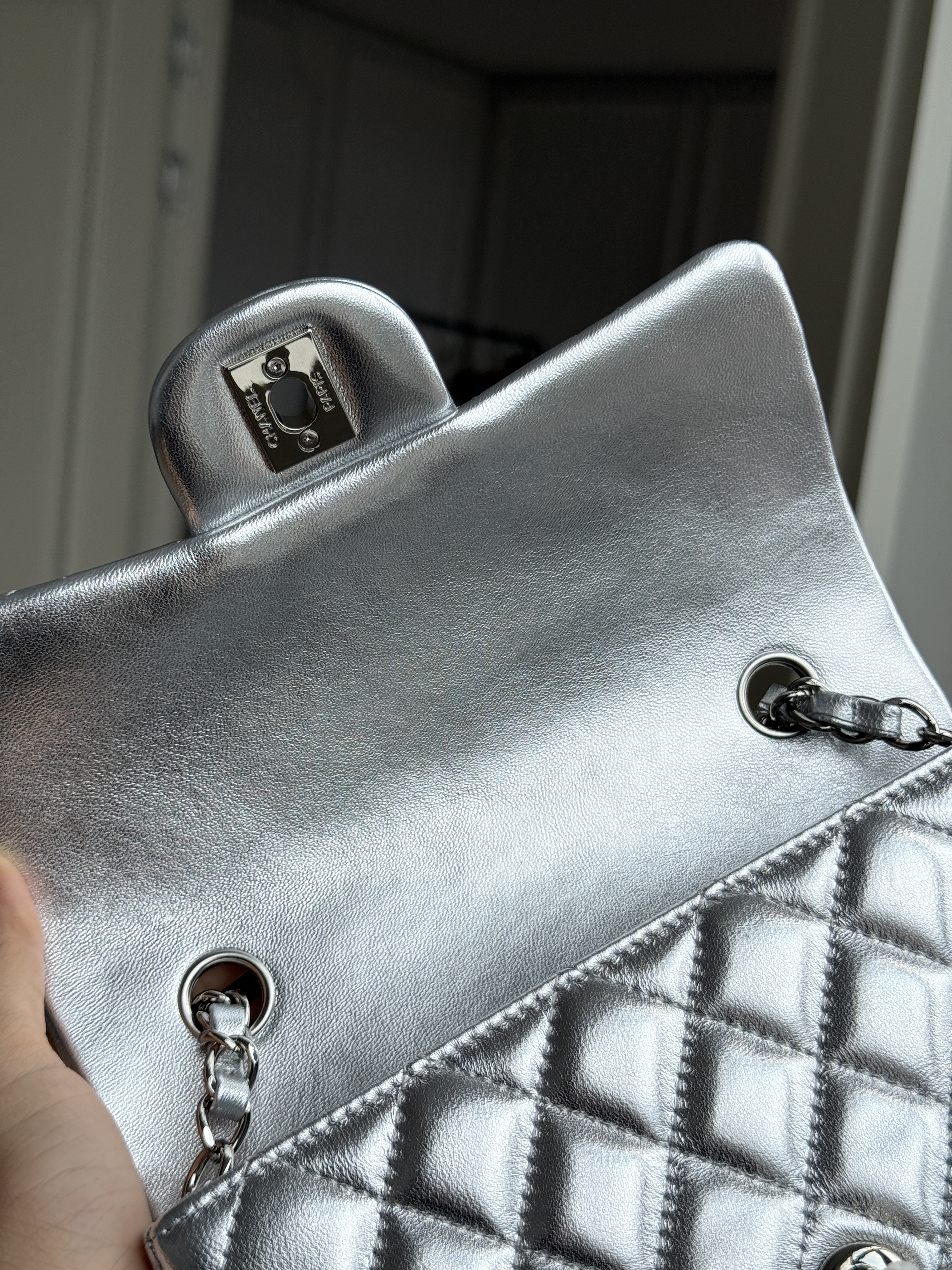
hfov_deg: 30.3
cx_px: 476
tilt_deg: -7.4
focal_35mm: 48
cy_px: 635
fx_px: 1760
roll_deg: -7.2
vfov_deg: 39.7
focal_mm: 6.76
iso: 64
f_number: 1.78
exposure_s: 1/4098
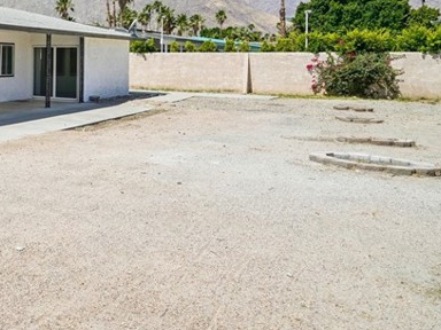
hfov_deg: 33.5
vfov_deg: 33.7
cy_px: 49
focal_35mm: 41
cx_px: -131
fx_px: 522
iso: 100
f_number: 8
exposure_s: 1/500
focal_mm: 16
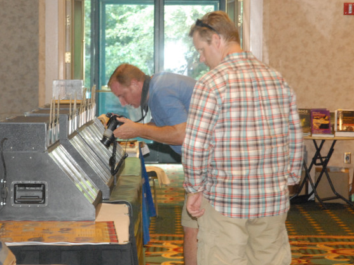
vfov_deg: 9.5
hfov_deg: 12.7
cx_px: 153
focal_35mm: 156
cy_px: 124
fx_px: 1593
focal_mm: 75
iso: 1600
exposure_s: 1/40
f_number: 5.6
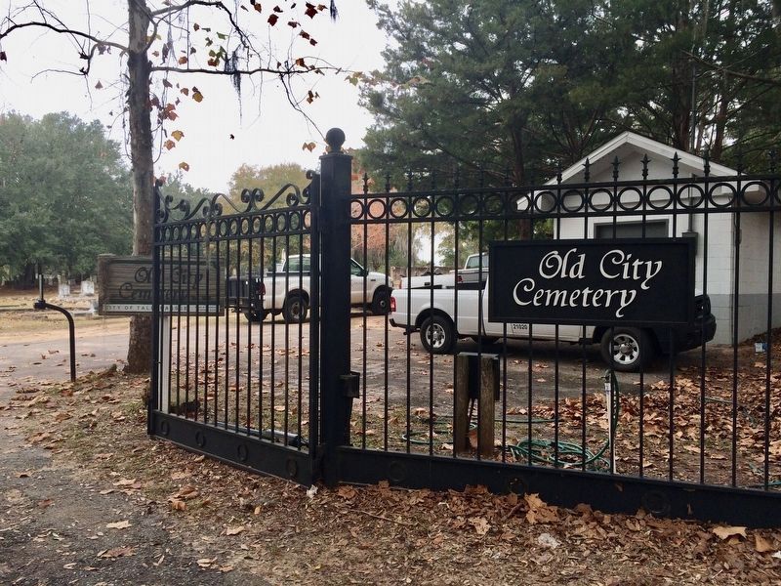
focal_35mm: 29
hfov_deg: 61.7
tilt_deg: -1.2
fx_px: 654
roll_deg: +0.6
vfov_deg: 48.2
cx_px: 390
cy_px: 293
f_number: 2.2
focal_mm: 4.15
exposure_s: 1/402
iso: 32
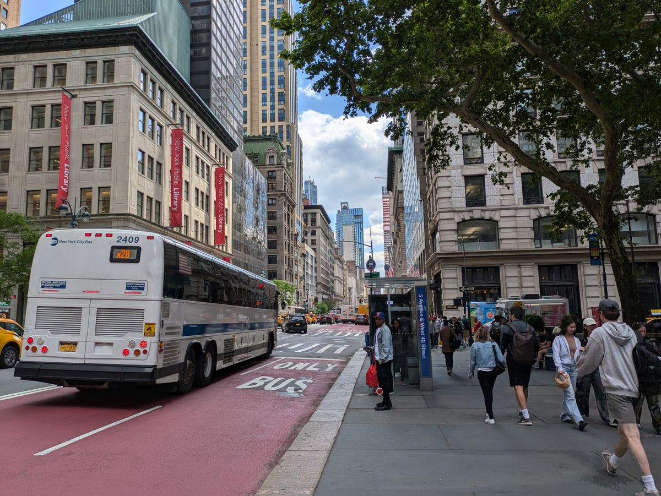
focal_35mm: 25
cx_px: 330
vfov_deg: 54.9
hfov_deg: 69.4
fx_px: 478
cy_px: 248
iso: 51
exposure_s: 1/2451
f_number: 1.89
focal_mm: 5.43
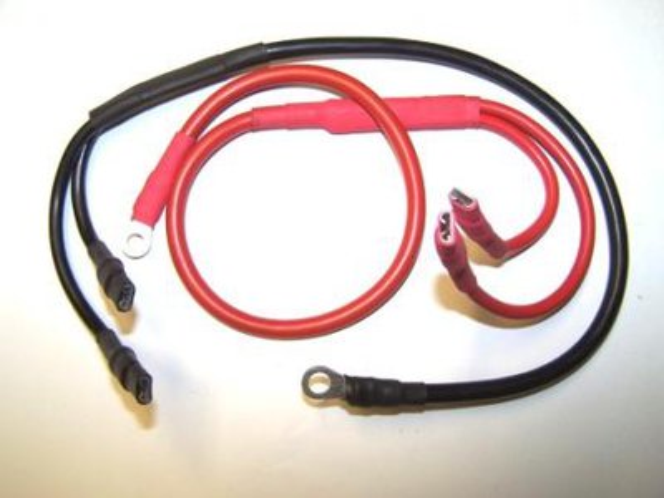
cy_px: 249
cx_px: 332
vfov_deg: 37.7
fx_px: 729
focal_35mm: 38
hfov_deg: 49.0
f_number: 2.8
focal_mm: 6.3
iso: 80
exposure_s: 1/60
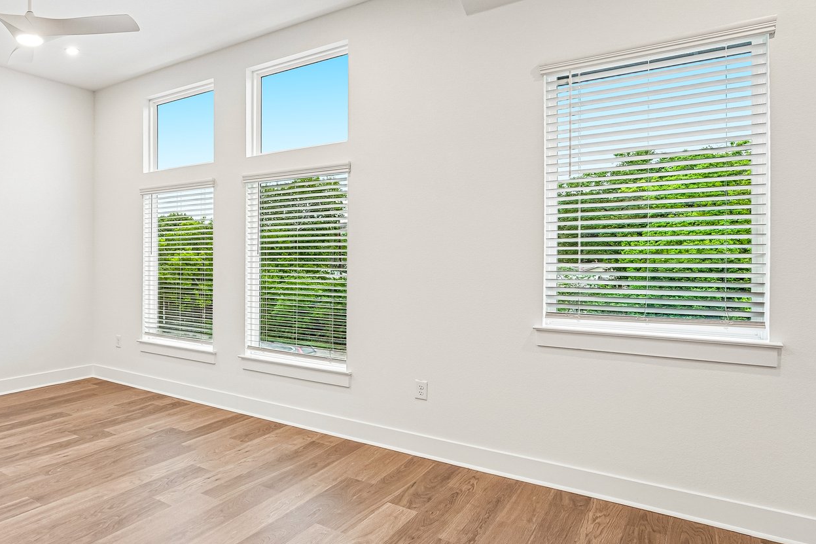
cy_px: 258
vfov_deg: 55.1
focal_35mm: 23
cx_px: 175
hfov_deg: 69.5
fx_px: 521
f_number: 8
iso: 400
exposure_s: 1/30
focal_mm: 14
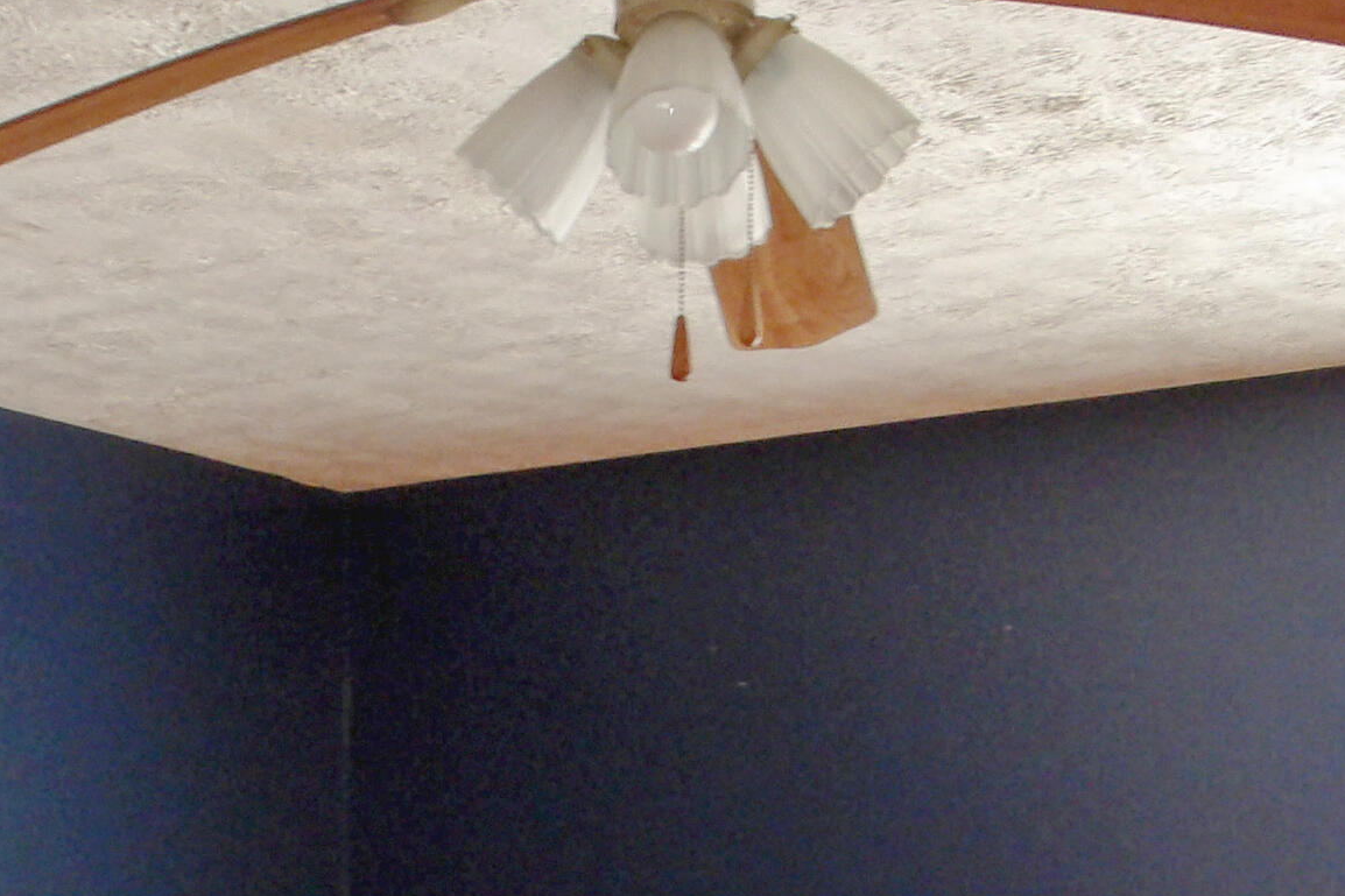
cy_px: 1279
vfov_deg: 17.1
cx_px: 441
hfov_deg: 27.5
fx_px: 2727
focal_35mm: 73
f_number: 3
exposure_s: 1/60
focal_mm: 4.9
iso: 320
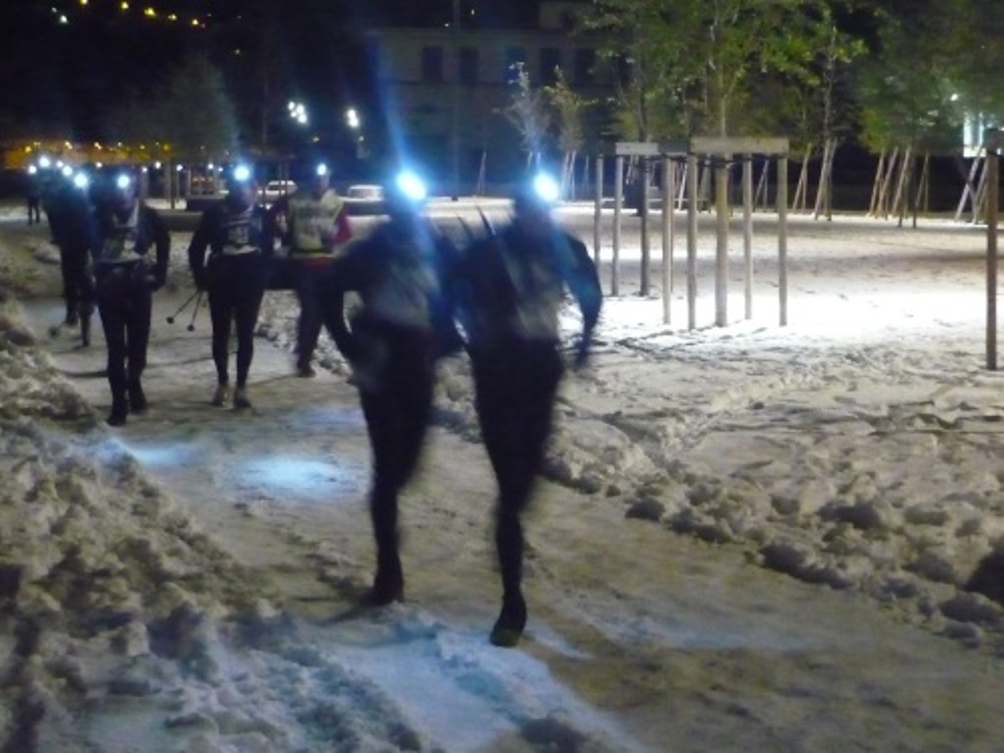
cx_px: 502
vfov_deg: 30.9
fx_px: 1363
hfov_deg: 40.4
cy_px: 376
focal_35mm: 47
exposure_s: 1/13
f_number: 3.1
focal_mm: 7.8
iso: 1600
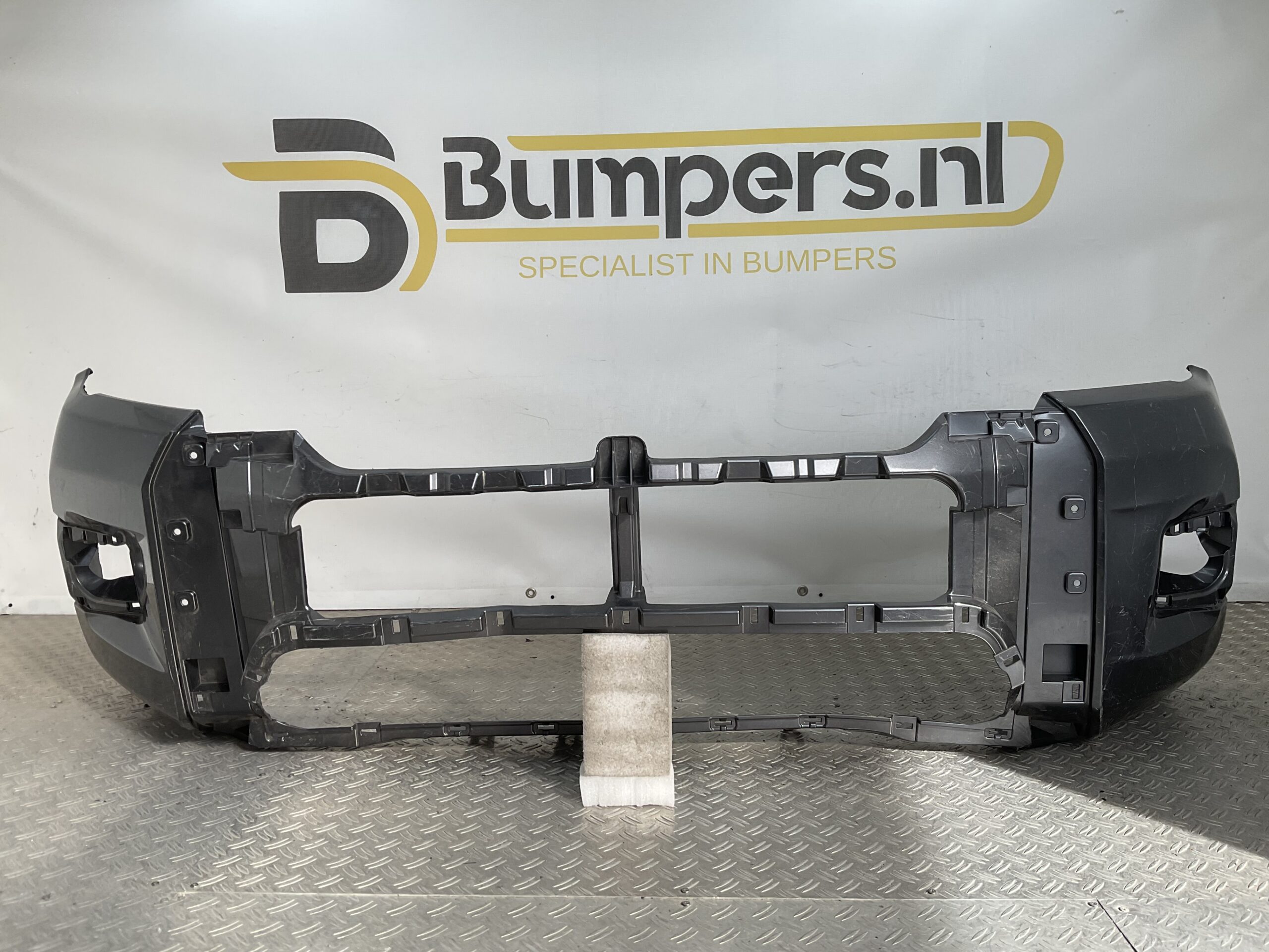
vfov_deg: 48.2
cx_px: 634
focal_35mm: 29
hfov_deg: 61.7
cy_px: 476
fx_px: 1063
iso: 16
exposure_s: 1/324
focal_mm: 3
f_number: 1.8
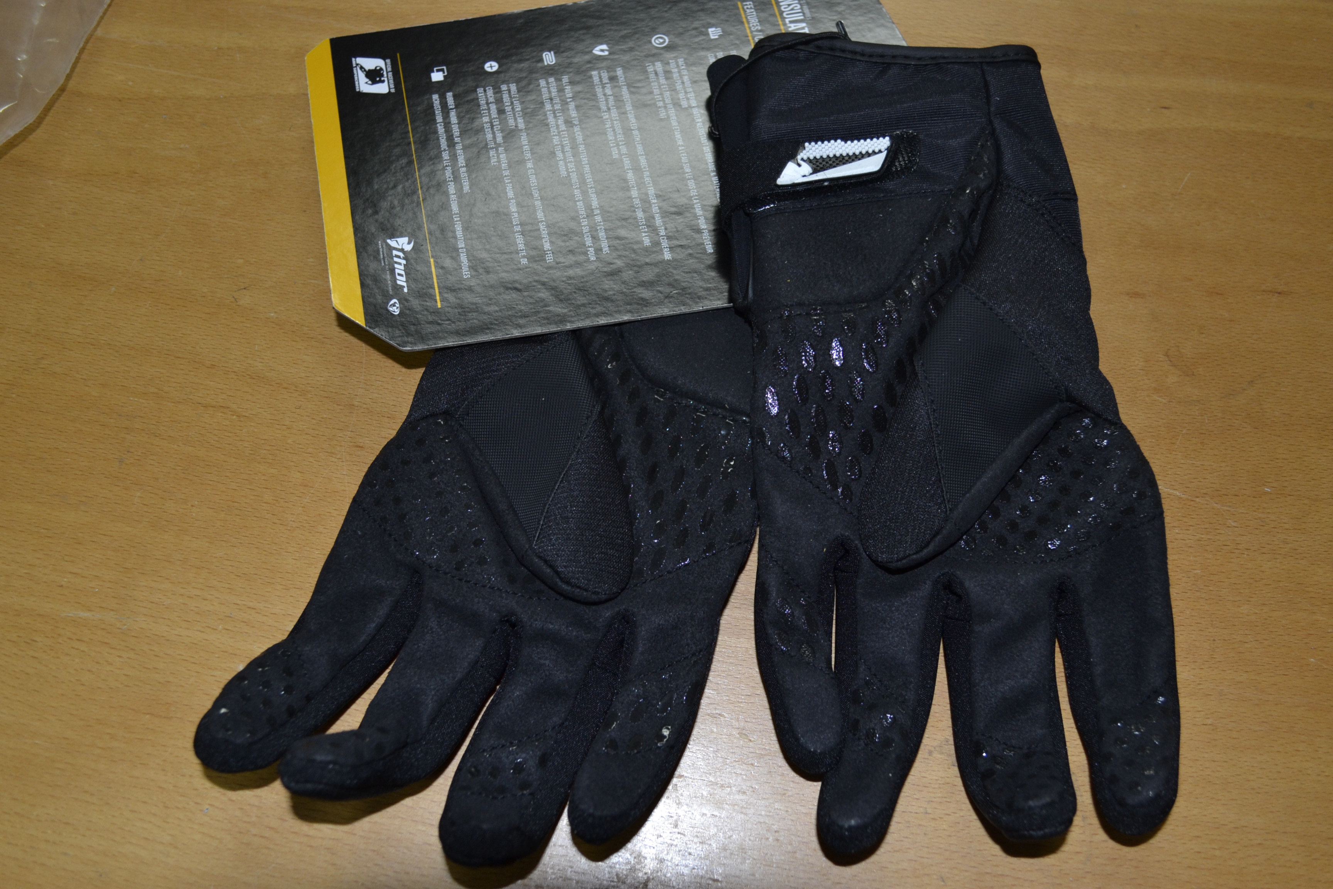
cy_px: 444
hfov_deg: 53.1
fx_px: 1333
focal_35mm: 36
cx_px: 666
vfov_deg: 36.9
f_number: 4
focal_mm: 24
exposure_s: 1/60
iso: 560
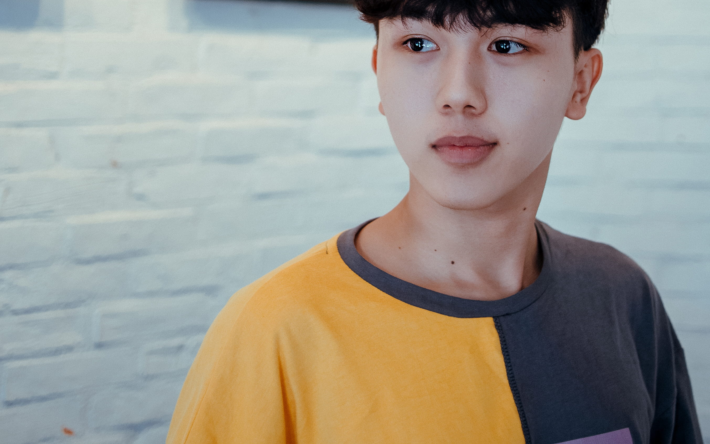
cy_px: 40
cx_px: 349
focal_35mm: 65
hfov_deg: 31.5
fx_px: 1258
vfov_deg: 19.6
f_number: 2
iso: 500
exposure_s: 1/125
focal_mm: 35
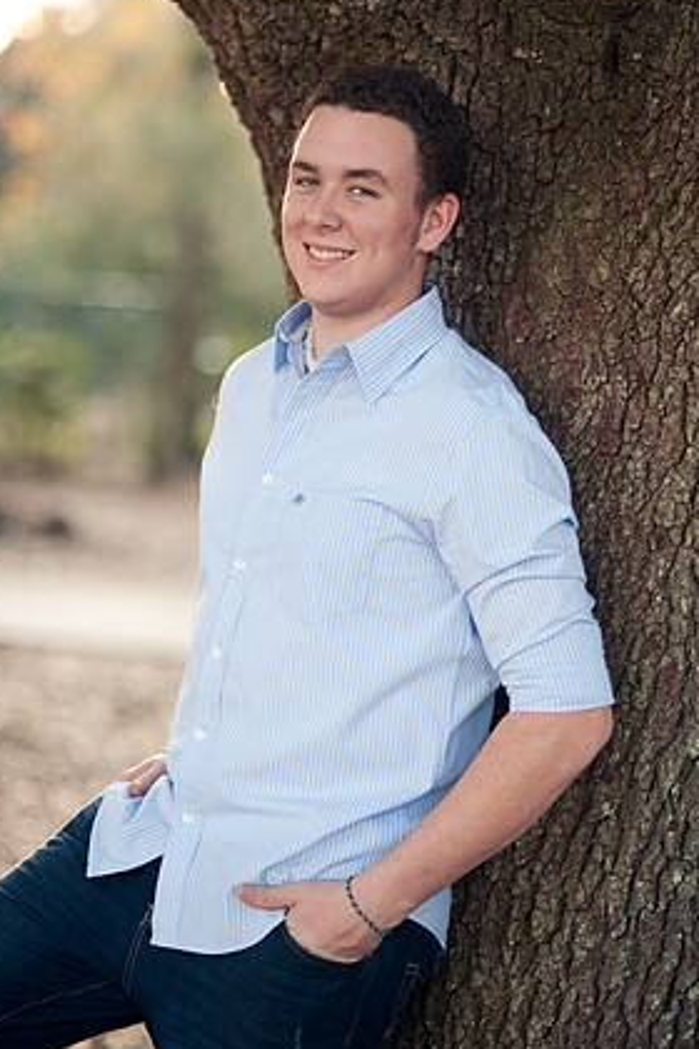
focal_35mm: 91
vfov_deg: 22.4
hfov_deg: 15.0
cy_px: 505
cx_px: 356
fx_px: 2650
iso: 200
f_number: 1.8
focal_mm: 85
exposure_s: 1/250
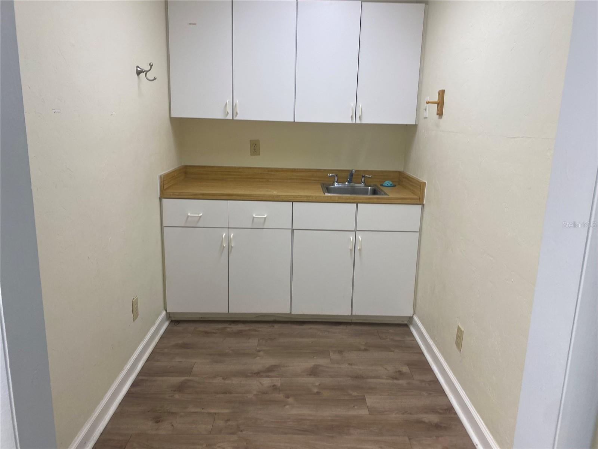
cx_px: 299
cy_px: 224
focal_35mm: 26
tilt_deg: -12.0
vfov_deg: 53.1
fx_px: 449
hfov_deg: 67.3
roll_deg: -1.4
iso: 64
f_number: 1.8
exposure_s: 1/60
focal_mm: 4.25
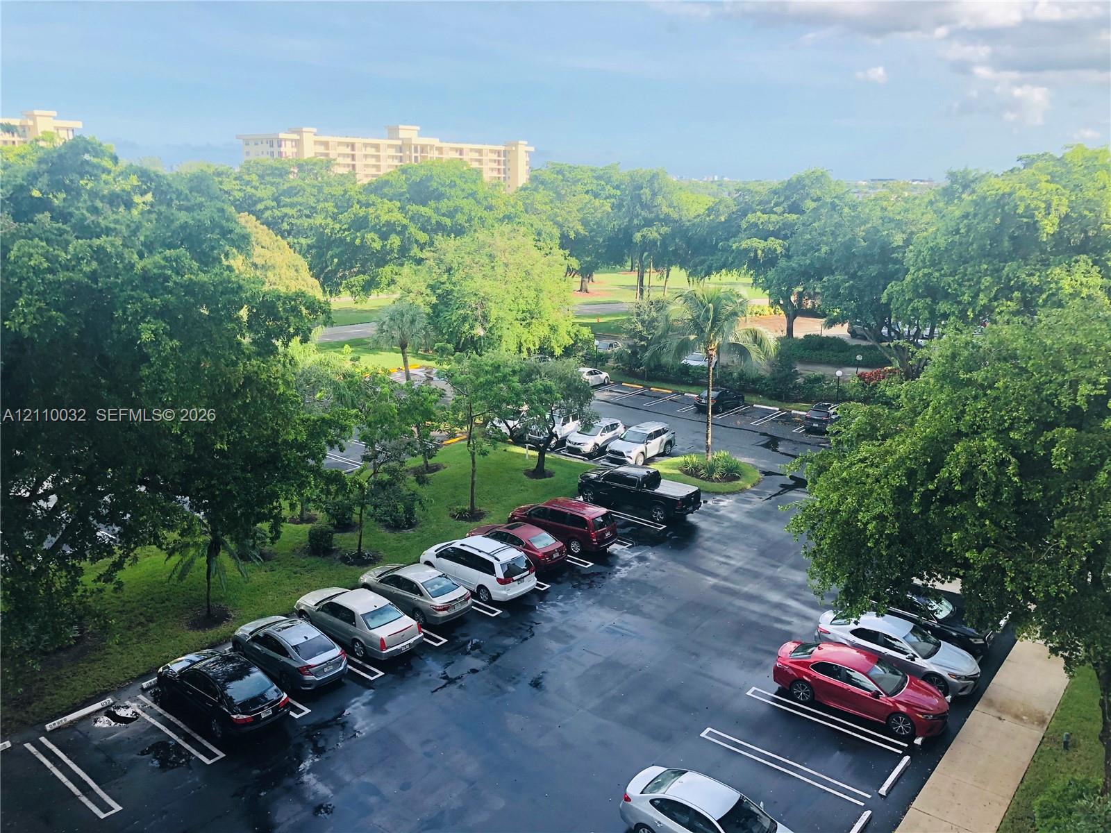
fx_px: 899
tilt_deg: -13.0
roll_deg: -0.4
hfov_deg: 63.4
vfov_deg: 49.7
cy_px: 416
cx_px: 556
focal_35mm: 28
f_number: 1.8
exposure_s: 1/684
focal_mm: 4
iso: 20
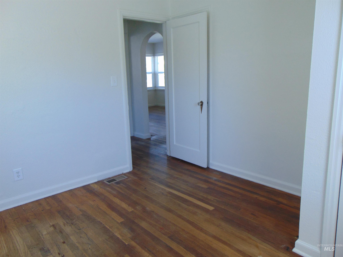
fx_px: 248
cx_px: 172
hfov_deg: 69.4
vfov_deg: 54.9
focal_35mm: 25
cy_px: 128
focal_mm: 4.5
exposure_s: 1/30
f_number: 3
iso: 80
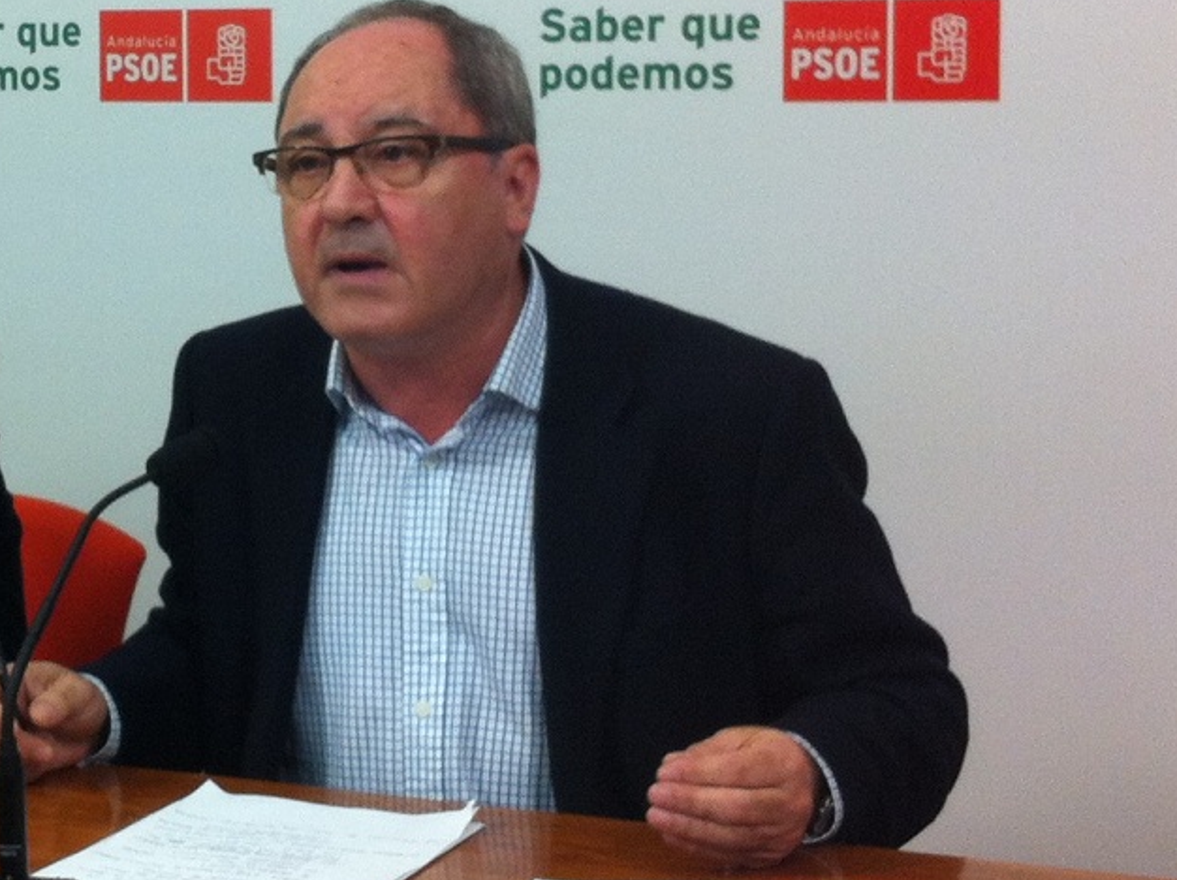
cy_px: 425
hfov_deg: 47.9
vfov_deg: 36.7
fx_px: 1325
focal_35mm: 39
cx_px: 544
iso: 80
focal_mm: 3.85
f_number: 2.8
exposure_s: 1/40
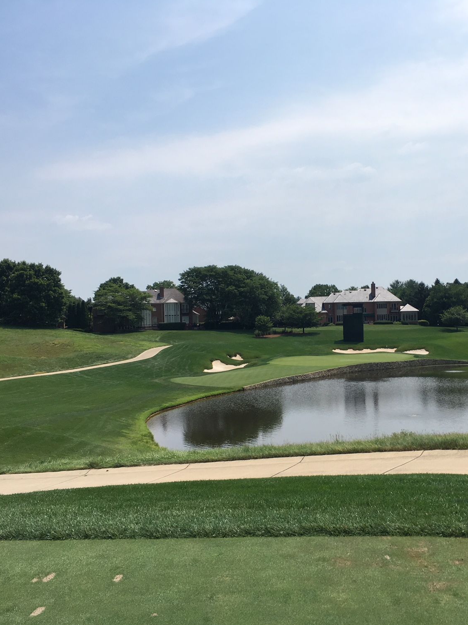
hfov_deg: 36.4
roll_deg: +1.2
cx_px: 318
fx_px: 703
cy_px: 312
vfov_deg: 47.9
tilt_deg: +1.3
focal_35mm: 39
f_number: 2.2
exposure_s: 1/1832
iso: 25
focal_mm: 4.15
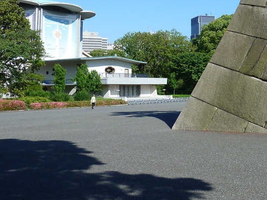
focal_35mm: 56
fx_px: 432
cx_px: 219
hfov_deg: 33.2
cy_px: 34
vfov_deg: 25.6
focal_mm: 4.1
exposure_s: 1/500
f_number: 4
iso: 80
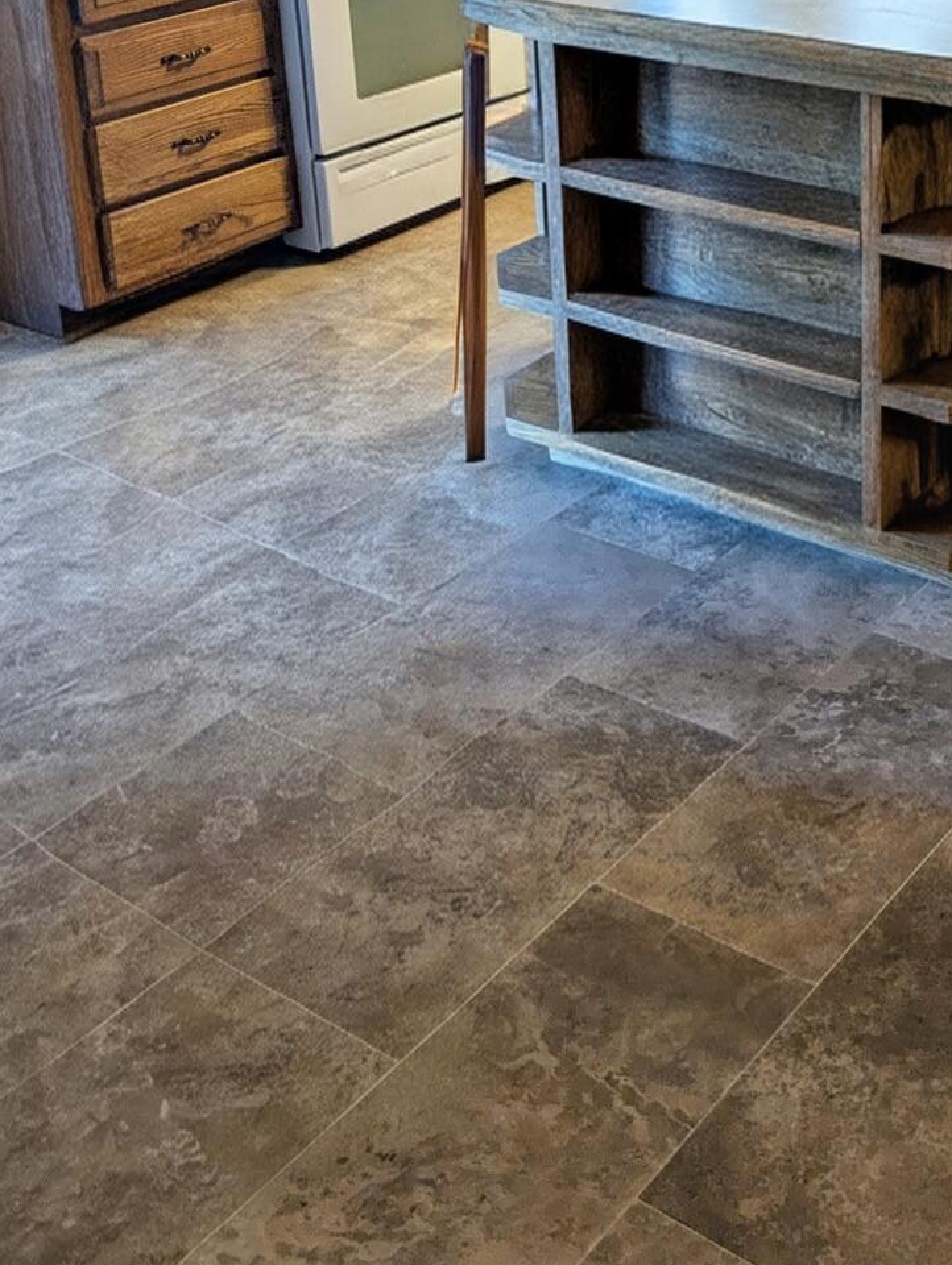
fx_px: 1830
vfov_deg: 36.0
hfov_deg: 28.4
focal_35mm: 50
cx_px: 792
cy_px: 141
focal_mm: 6.81
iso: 498
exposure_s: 1/141
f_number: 1.85
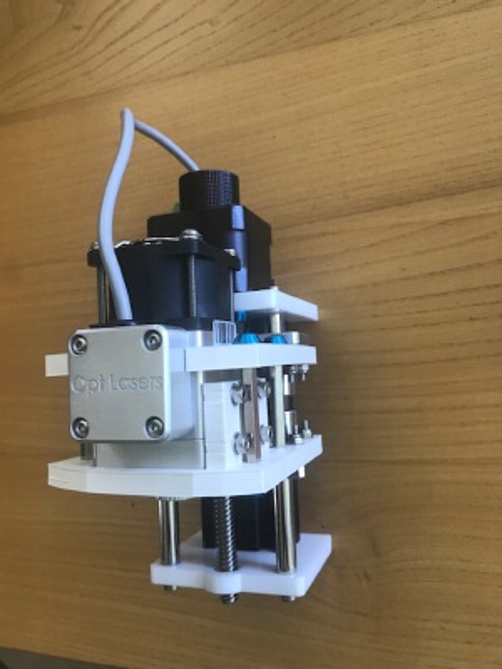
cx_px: 251
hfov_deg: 49.7
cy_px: 334
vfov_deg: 63.4
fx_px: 541
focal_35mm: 28
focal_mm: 3.99
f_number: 1.8
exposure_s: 1/33
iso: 32
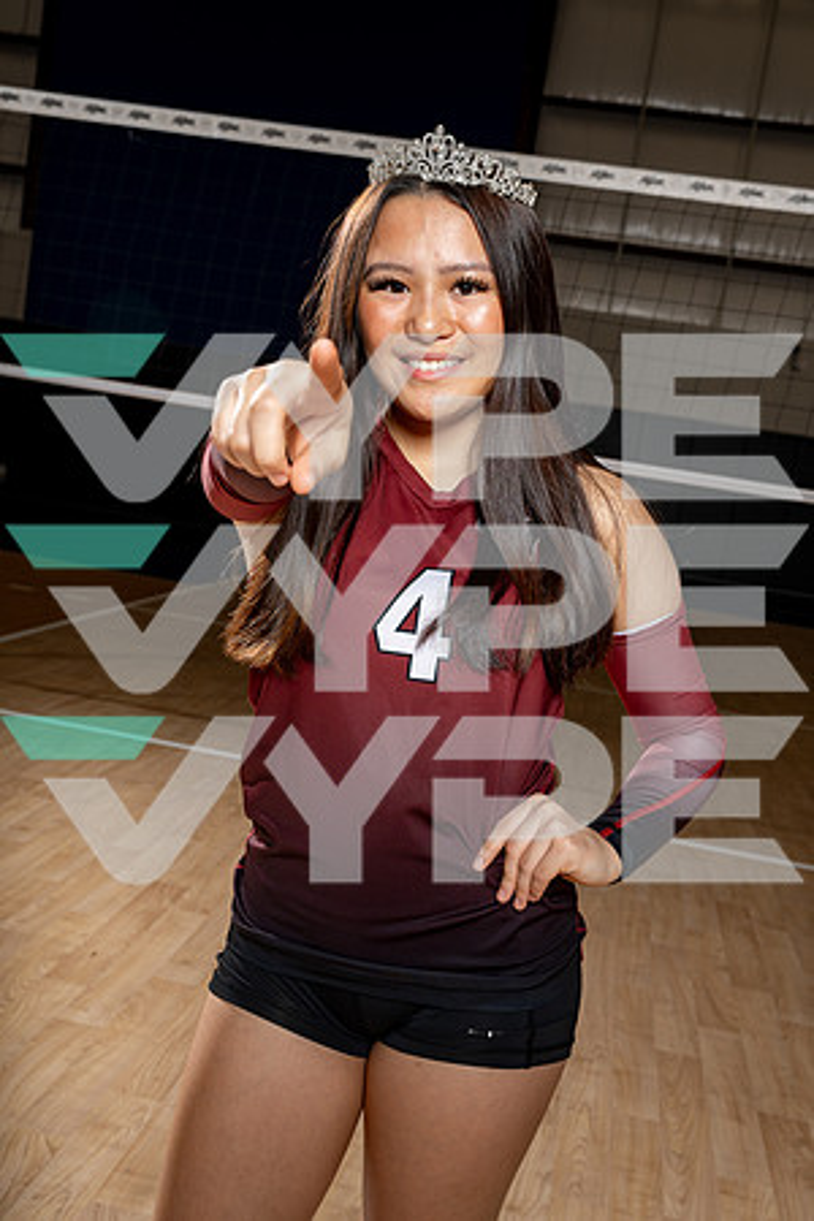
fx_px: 1323
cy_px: 610
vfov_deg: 49.6
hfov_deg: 34.2
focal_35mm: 39
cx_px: 407
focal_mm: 39
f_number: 8
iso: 100
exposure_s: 1/250
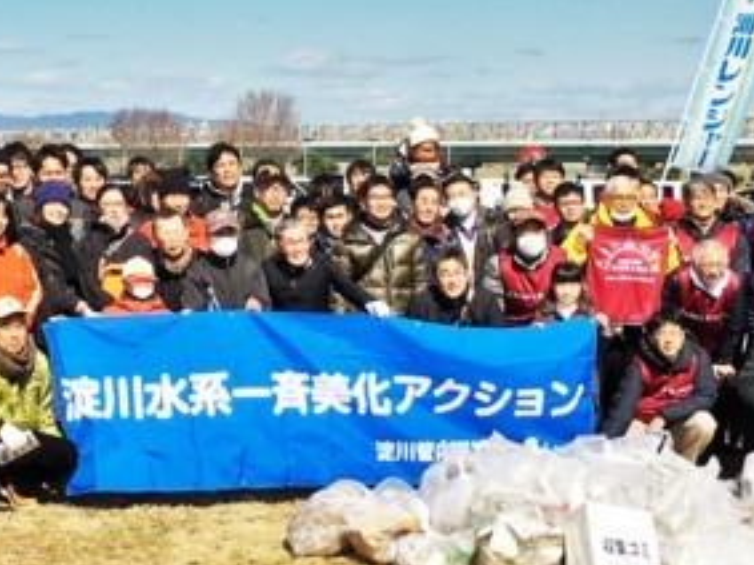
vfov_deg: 18.0
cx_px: 173
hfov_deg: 23.6
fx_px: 1785
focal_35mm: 82
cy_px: 237
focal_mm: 4.15
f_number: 2.2
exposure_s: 1/2137
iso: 25
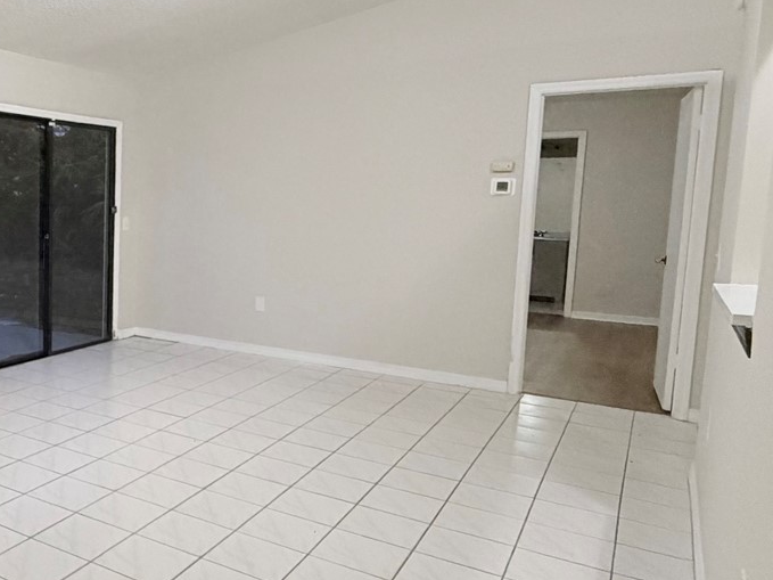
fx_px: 737
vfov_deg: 42.9
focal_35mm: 33
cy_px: 272
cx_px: 44
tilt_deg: -6.3
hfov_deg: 48.1
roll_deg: -1.0
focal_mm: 2.22
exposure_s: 1/60
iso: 500
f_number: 2.2
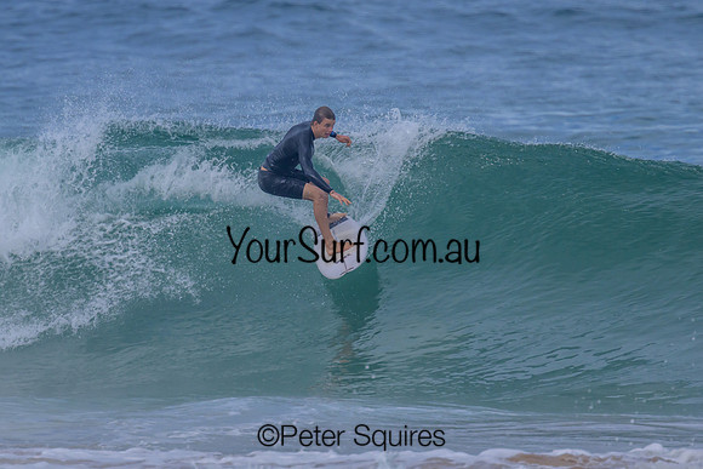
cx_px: 279
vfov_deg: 1.3
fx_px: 21029
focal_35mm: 1077
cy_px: 221
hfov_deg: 1.9
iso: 720
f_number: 11
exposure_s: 1/2000
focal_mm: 800
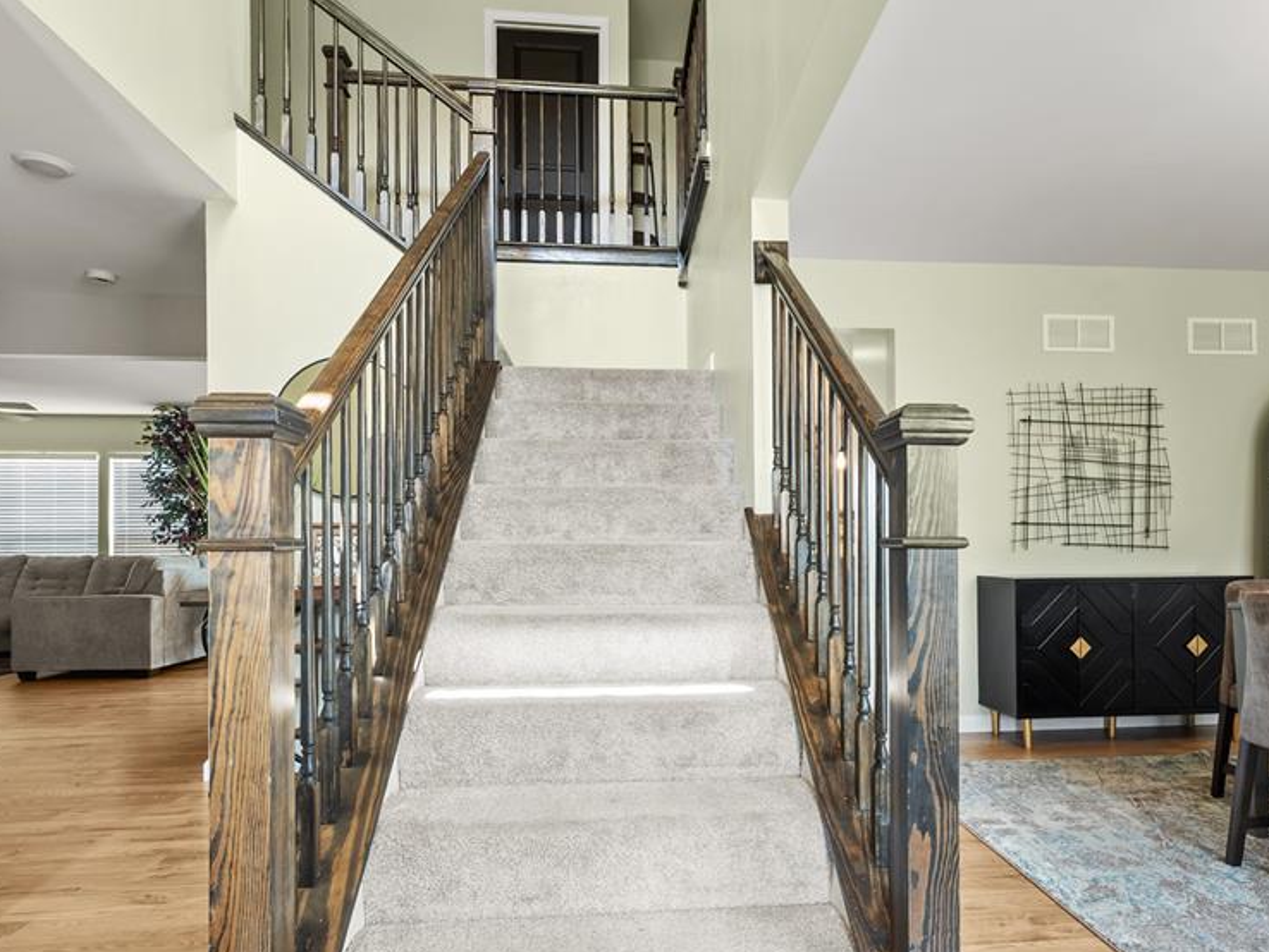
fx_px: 733
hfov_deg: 81.6
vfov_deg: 65.6
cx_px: 676
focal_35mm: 20
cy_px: 557
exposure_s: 1/1.25
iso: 100
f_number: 8
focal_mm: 10
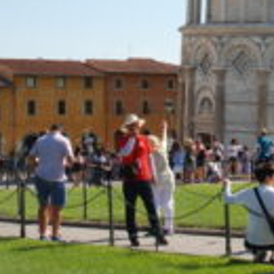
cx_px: 281
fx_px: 1098
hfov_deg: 14.0
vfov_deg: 13.6
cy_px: -91
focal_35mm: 123
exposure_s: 1/200
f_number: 7.1
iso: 100
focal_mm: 25
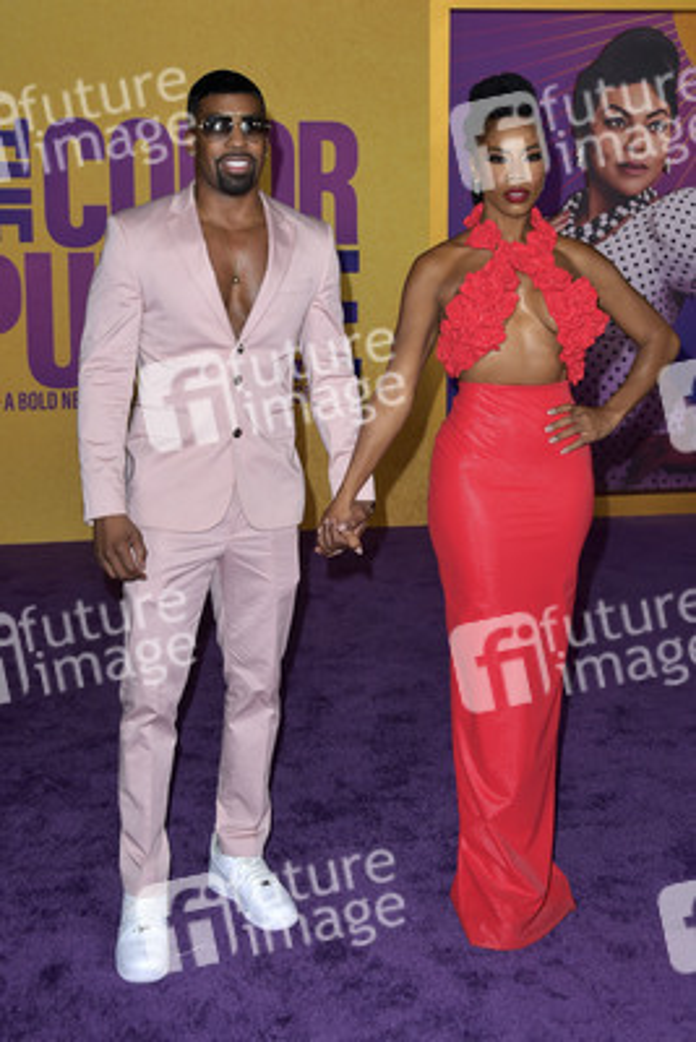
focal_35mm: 48
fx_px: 1391
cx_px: 348
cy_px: 521
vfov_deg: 41.1
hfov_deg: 28.1
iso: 320
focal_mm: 48
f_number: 6.3
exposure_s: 1/250
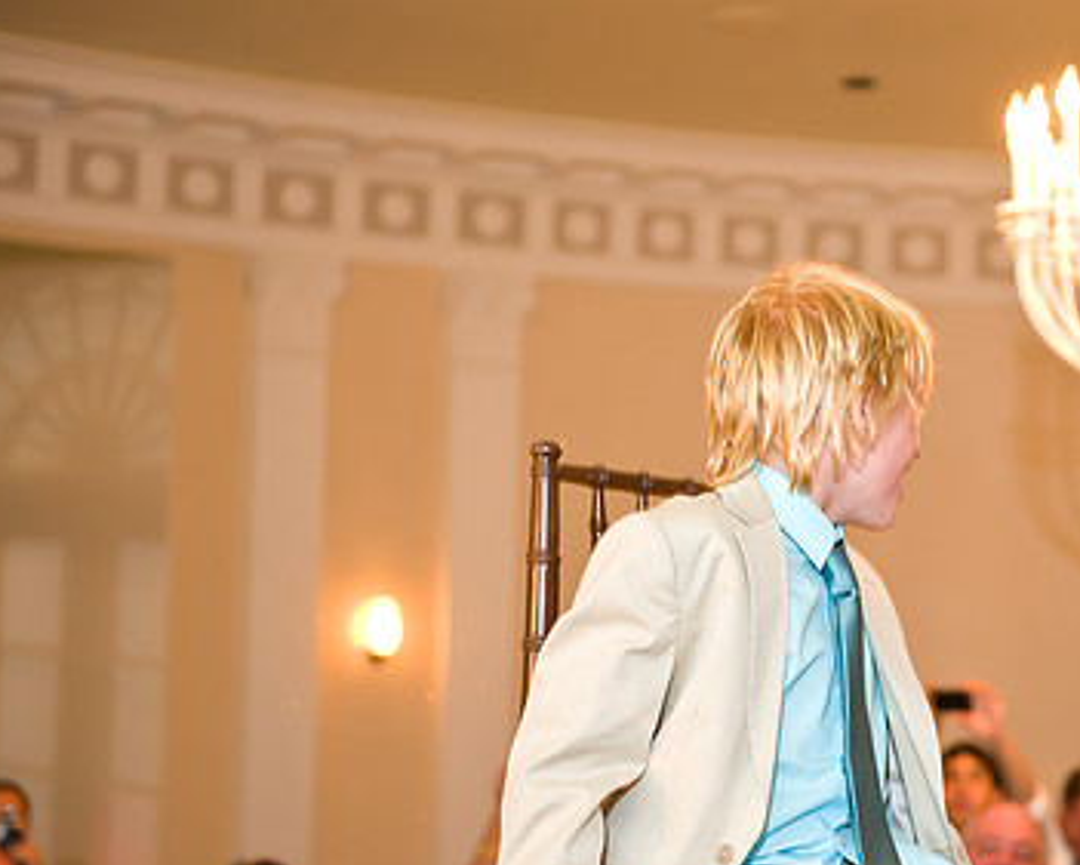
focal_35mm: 93
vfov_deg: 16.5
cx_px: 852
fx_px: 2973
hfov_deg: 20.4
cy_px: 437
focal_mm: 60
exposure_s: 1/125
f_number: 3.2
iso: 1600
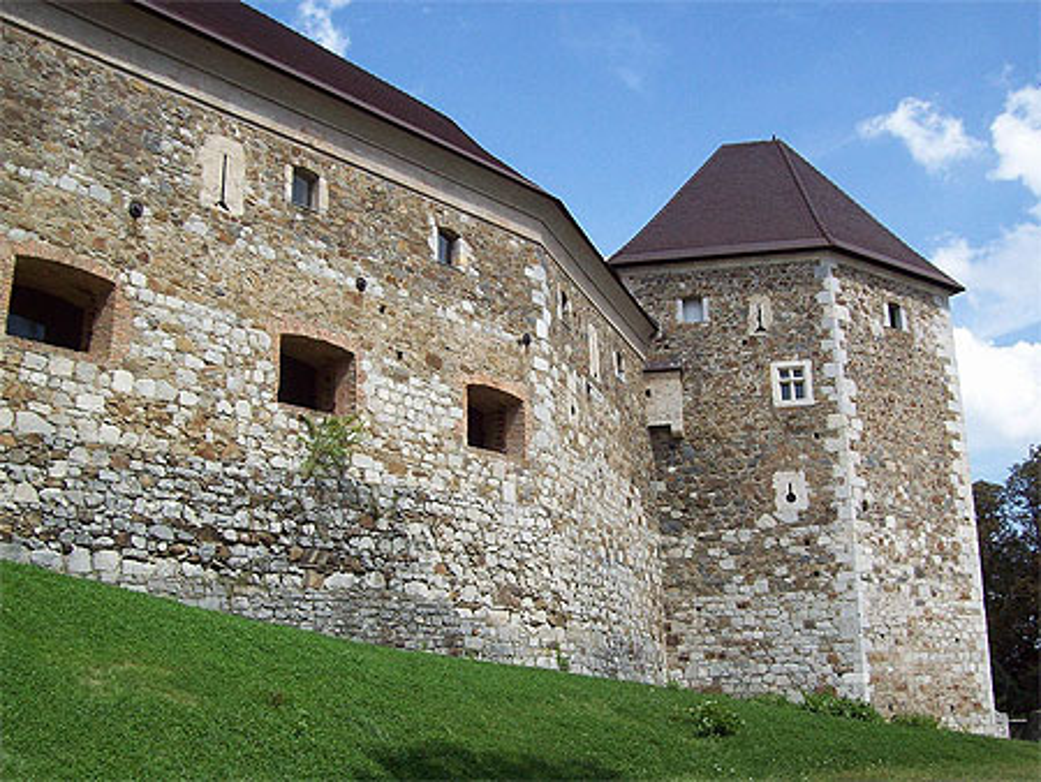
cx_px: 520
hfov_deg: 51.3
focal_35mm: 36
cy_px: 391
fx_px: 1083
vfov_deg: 39.7
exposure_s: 1/467
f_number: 4.8
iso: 80
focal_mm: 6
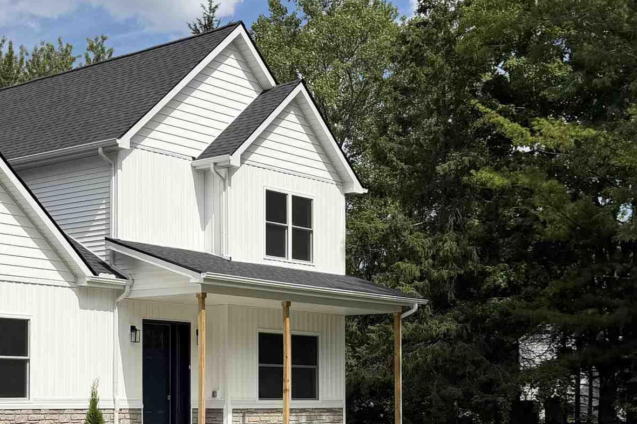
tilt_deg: +2.7
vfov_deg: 20.7
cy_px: 331
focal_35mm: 65
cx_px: 162
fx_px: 1150
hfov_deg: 30.5
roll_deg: +0.4
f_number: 1.78
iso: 80
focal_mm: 6.76
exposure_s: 1/8130
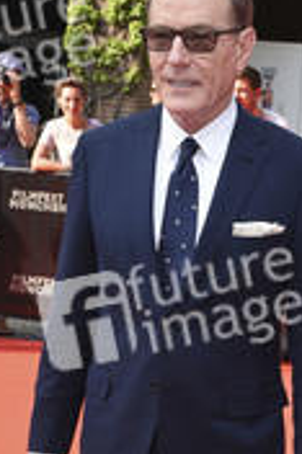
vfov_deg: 21.5
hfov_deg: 14.7
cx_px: 245
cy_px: 439
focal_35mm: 92
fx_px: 1162
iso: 200
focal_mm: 27
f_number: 7.1
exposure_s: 1/160
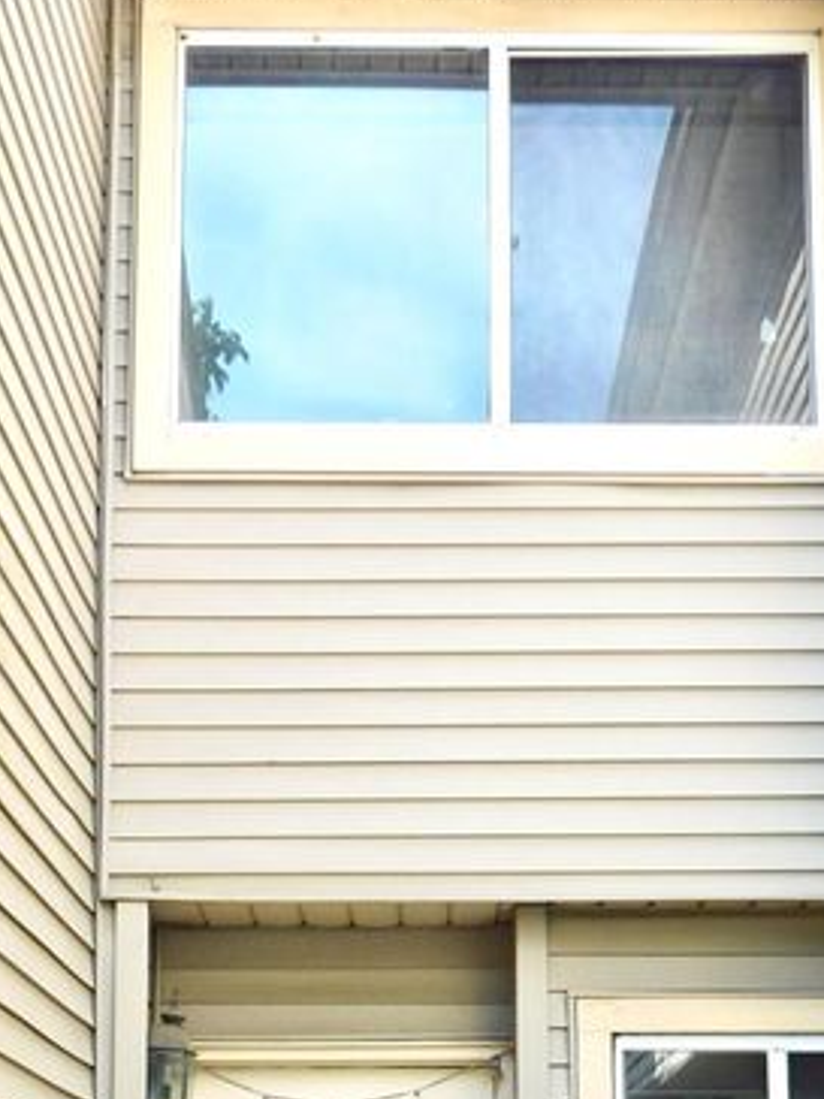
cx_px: 453
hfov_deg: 22.2
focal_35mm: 66
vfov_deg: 28.3
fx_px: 2095
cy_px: 986
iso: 125
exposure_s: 1/250
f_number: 3.5
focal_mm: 6.3
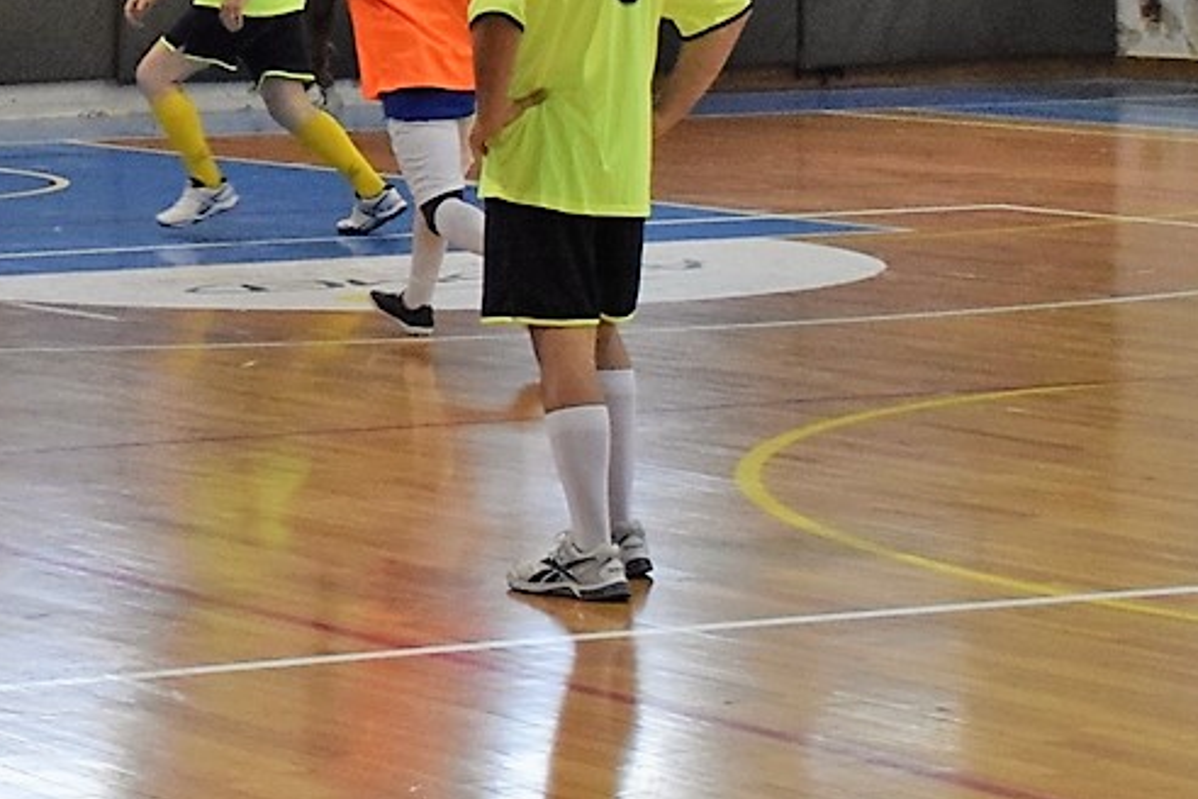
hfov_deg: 11.9
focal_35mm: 169
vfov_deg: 8.1
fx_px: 5624
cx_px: -224
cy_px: -29
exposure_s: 1/320
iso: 3200
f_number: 4.5
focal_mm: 42
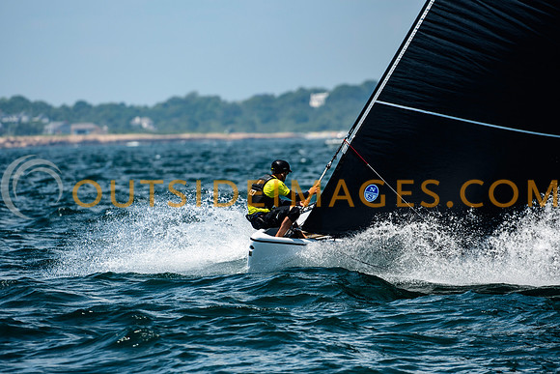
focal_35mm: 510
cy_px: 187
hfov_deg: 4.0
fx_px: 7935
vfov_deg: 2.7
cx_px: 280
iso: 400
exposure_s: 1/1250
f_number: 5.6
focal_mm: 340
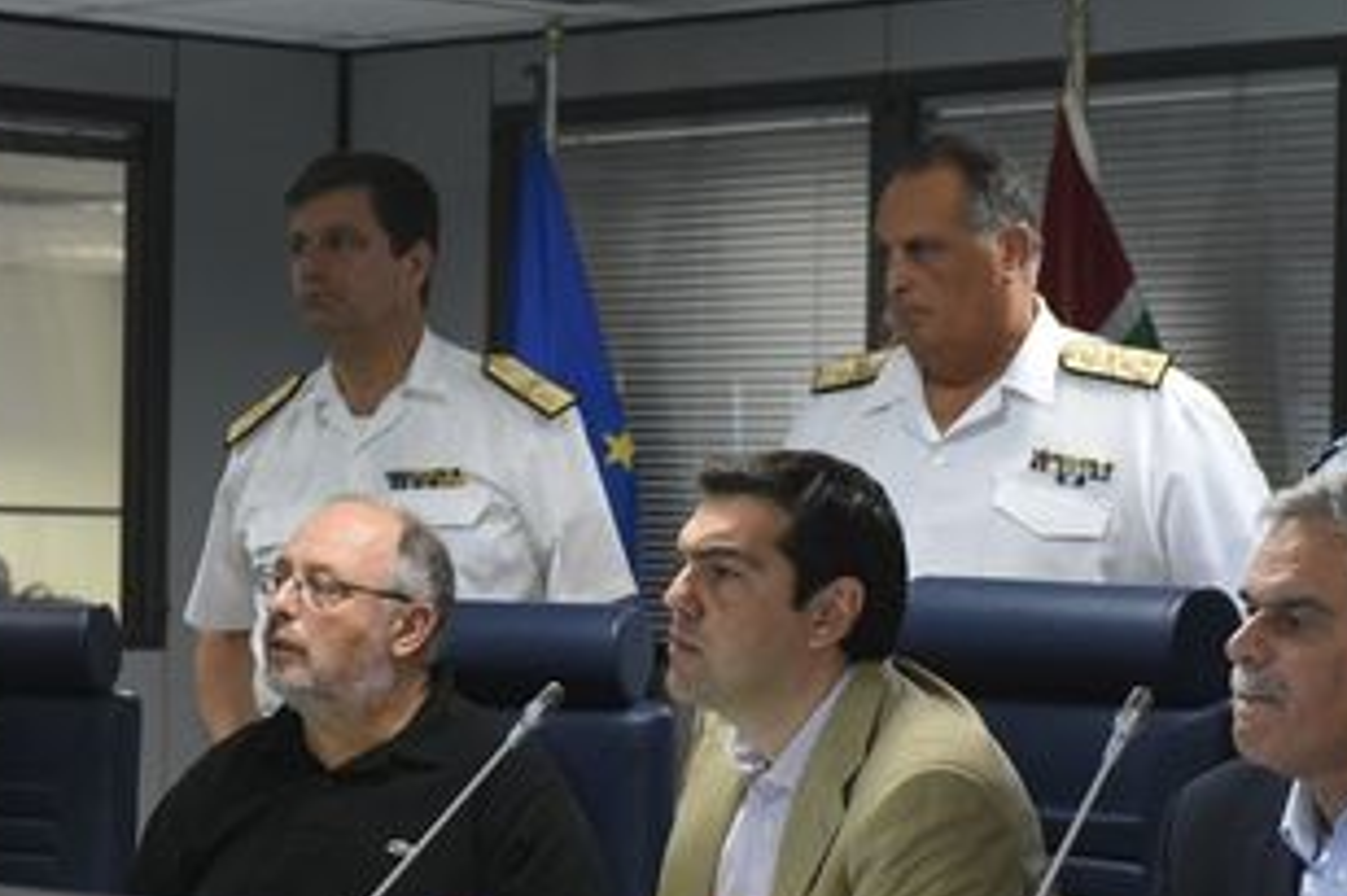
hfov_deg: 16.1
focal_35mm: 127
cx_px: 402
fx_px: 4749
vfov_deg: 10.8
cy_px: 621
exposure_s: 1/160
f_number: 5
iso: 3200
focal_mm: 62
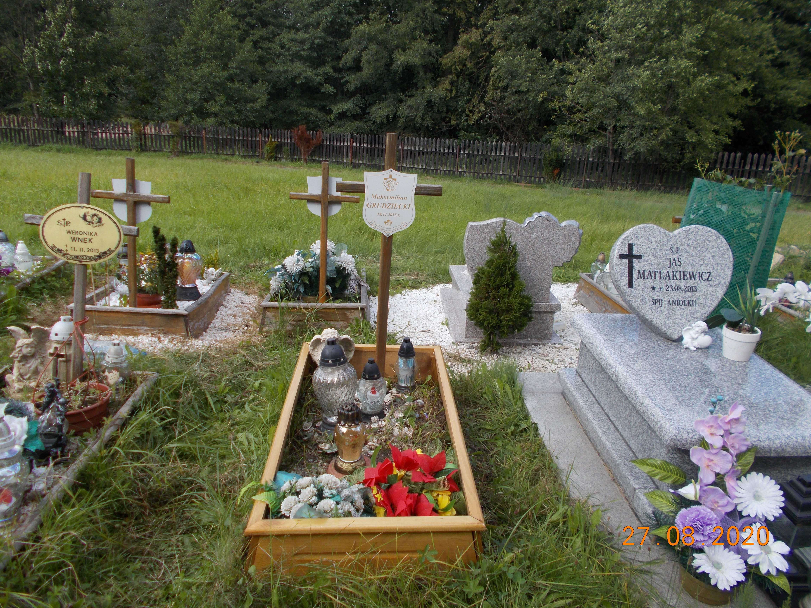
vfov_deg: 53.1
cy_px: 304
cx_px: 406
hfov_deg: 67.3
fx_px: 609
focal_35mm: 26
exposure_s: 1/500
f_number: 3.2
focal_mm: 4.6
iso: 80
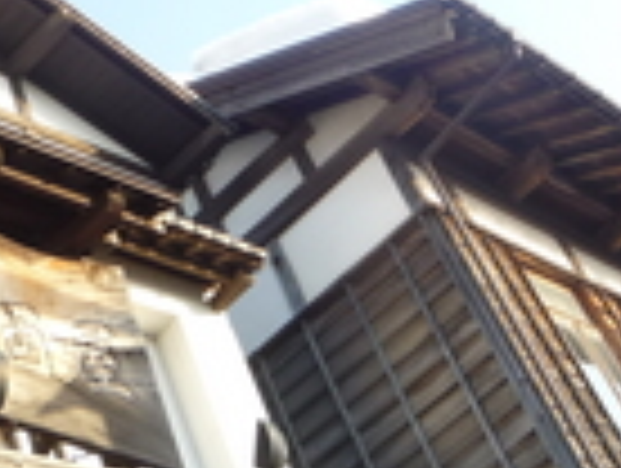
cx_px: 320
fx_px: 1402
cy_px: -14
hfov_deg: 25.0
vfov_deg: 18.4
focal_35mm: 78
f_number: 4
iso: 100
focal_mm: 5.2
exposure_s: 1/160
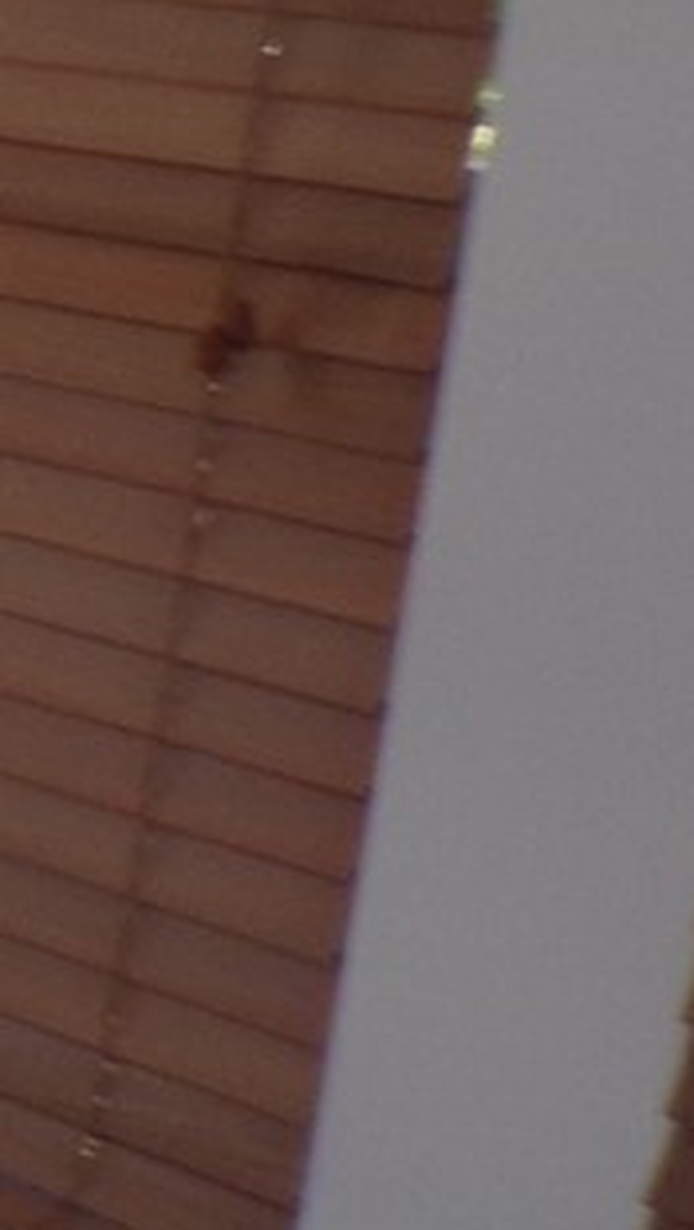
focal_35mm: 134
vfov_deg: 15.8
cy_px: 150
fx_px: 4374
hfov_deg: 7.5
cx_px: -1672
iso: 80
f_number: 4.3
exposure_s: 1/75
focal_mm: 4.3
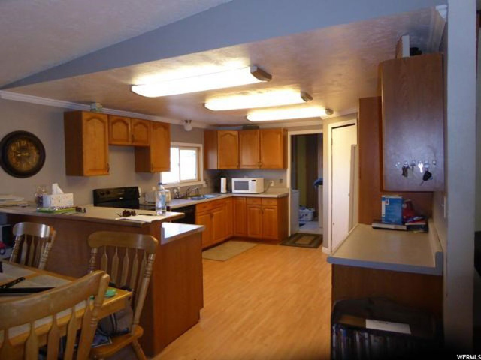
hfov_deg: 69.4
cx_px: 240
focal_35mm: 25
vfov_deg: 54.9
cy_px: 180
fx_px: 347
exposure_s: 1/60
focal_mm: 4.3
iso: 400
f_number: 3.3
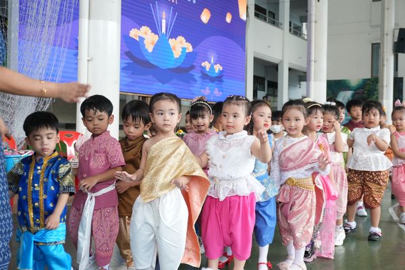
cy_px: 135
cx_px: 202
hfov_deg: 42.3
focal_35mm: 46
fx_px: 523
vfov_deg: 28.9
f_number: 5.6
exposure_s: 1/125
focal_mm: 31
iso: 1000
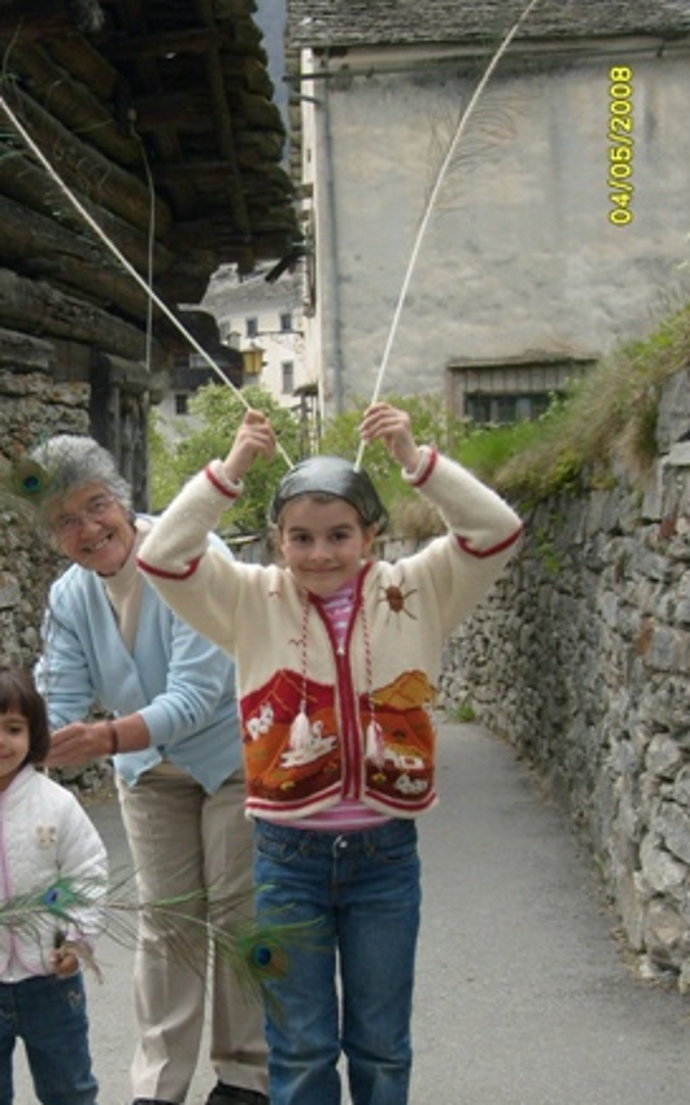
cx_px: 158
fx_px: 1926
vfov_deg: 31.9
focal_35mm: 64
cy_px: 690
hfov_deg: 20.1
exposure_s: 1/350
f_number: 3
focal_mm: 7.2
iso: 80
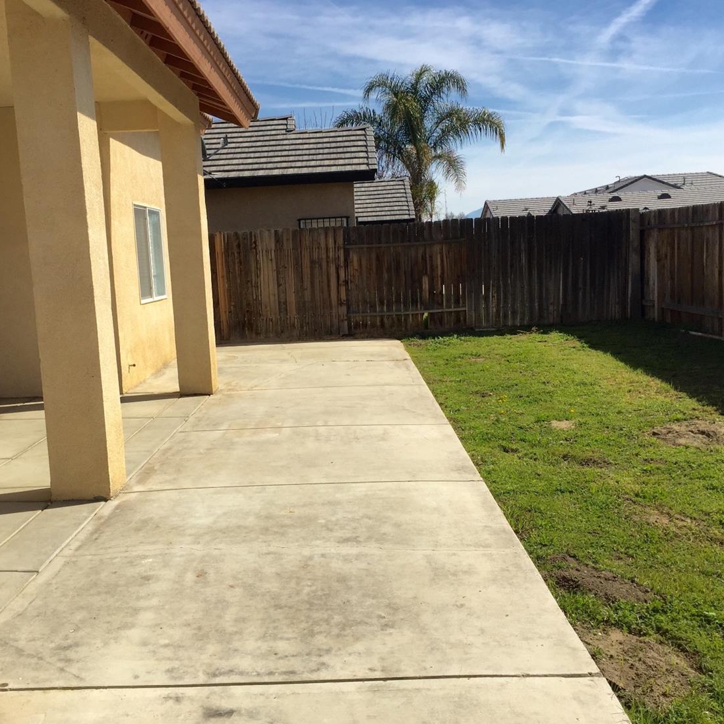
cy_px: 360
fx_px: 828
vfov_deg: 47.2
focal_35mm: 35
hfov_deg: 47.2
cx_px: 330
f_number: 2.2
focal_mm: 4.15
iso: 32
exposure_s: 1/2639
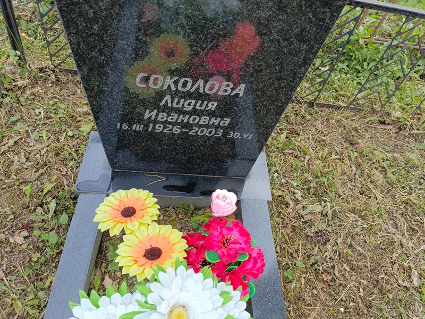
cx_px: 212
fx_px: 307
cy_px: 160
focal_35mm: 25
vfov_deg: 54.9
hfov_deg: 69.4
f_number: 1.69
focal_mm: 4.76
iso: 112
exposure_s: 1/193
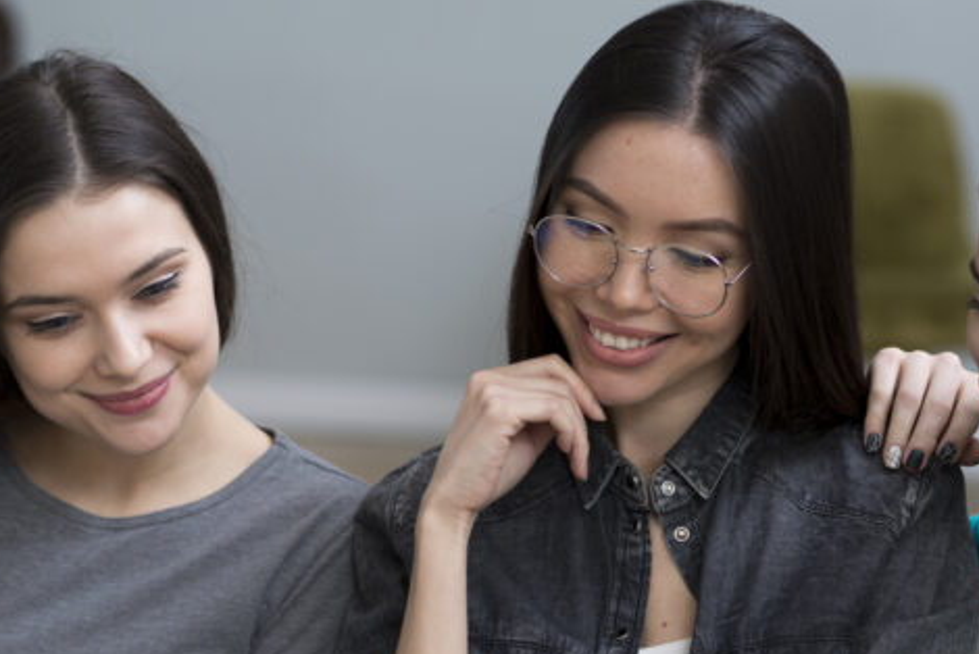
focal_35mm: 185
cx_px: 667
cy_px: 645
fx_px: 5034
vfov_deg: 7.4
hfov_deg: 11.1
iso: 125
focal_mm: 85
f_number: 3.2
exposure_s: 1/160
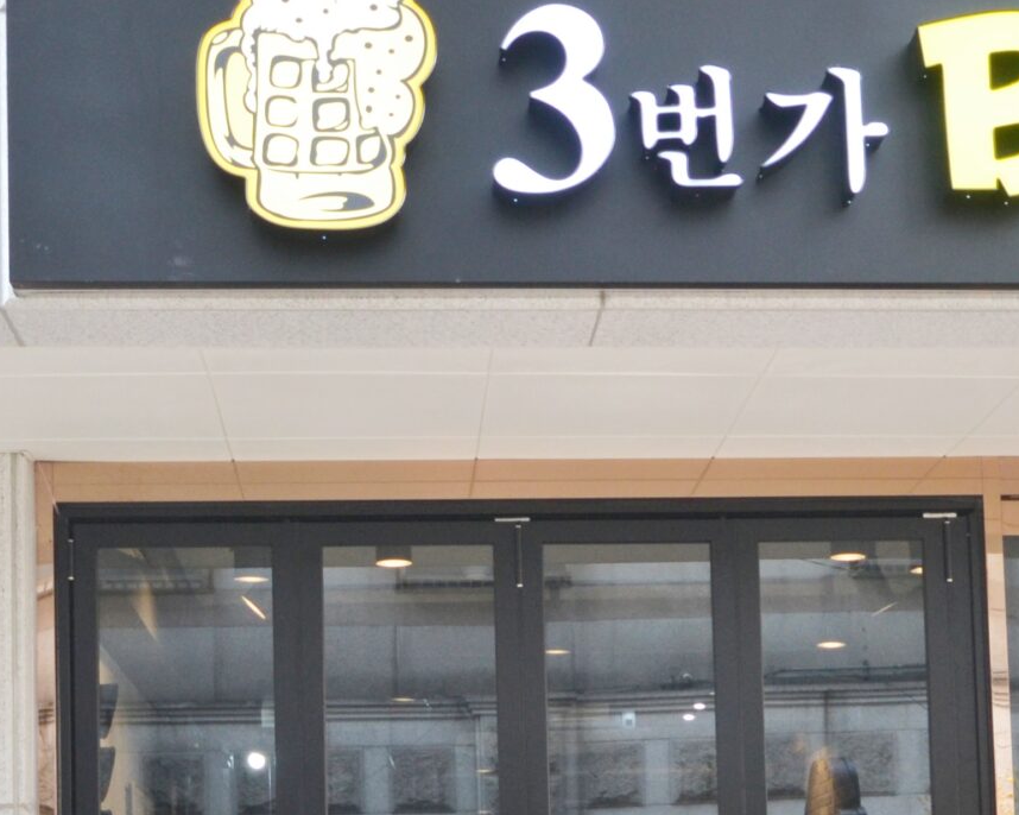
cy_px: 747
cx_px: 689
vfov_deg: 18.0
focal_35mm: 84
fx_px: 2533
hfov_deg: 22.6
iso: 400
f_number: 5.6
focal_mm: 20
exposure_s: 1/100
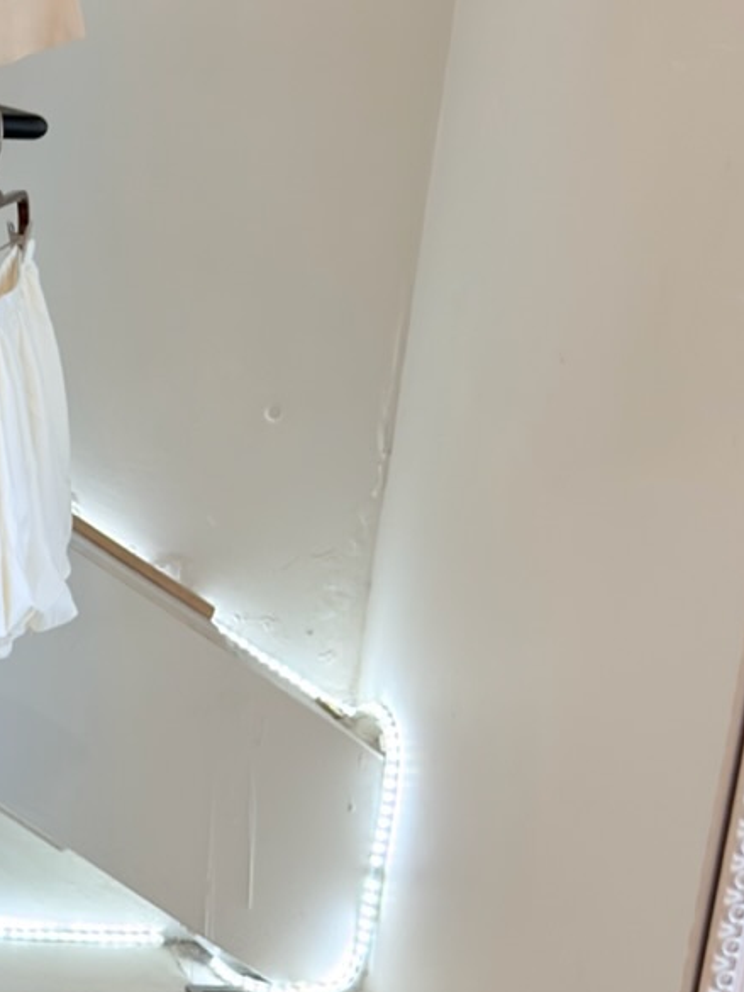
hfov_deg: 13.7
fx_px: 2807
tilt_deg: -22.9
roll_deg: -3.0
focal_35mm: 98
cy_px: 610
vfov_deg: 20.0
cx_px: -552
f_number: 1.78
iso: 80
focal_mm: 6.76
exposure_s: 1/120
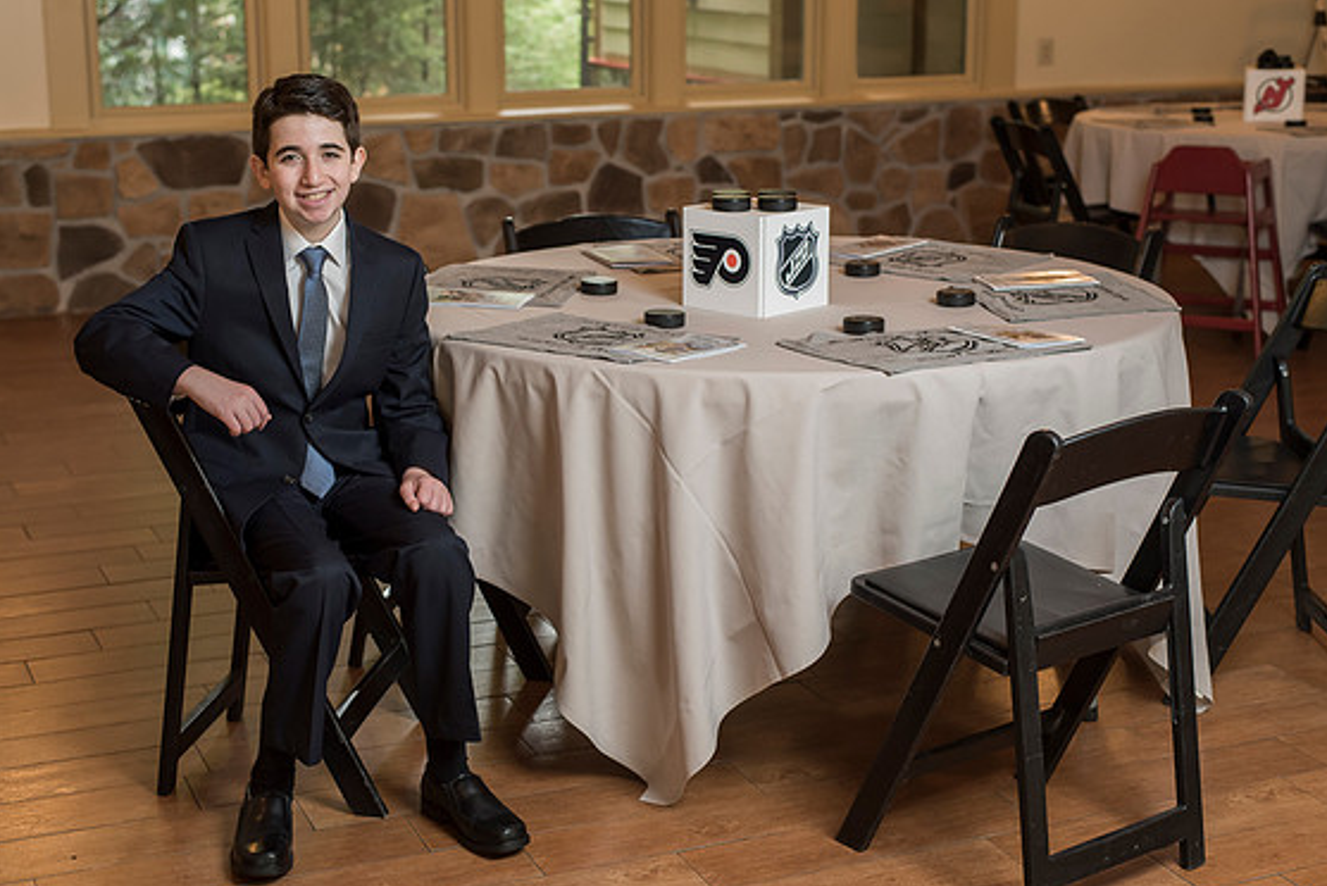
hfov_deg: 36.2
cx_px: 633
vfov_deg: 24.6
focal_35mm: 55
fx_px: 2028
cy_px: 413
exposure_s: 1/80
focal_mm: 50
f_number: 3.5
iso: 1000
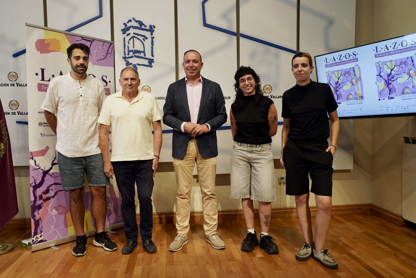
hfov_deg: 61.9
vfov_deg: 43.6
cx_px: 208
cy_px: 139
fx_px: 347
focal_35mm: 30
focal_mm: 30
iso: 250
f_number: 4.5
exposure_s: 1/50
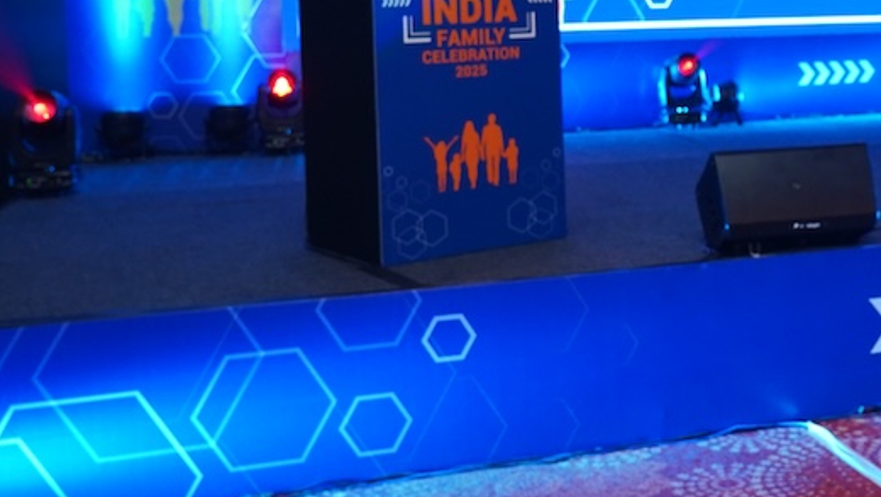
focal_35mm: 58
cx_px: 864
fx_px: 1355
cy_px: 56
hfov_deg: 33.2
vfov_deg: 20.4
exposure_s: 1/200
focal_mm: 24
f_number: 4
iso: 1600
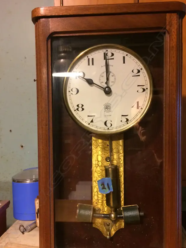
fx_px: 258
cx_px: 86
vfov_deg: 51.2
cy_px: 139
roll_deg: +1.5
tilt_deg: -1.5
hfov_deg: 39.6
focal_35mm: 36
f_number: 2.2
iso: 320
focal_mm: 4.15
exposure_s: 1/25
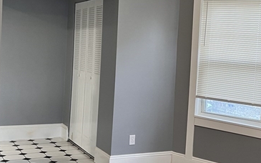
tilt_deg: -3.6
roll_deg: -3.2
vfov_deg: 22.4
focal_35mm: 58
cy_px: 84
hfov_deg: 34.7
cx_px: 181
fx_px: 412
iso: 100
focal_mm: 5.7
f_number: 1.5
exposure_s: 1/60
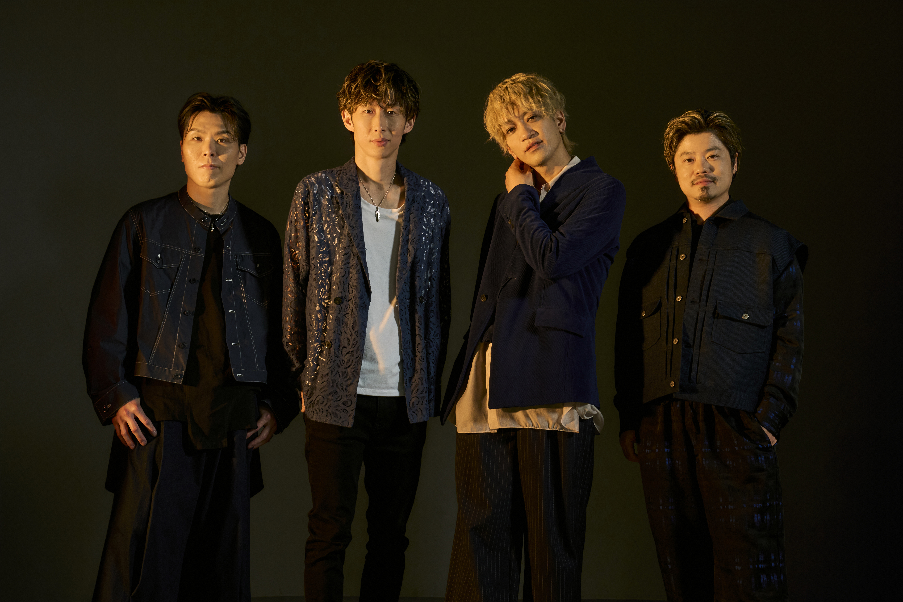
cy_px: 301
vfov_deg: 20.3
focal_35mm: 67
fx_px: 1680
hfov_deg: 30.1
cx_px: 452
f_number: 11
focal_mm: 67
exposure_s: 1/15
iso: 800
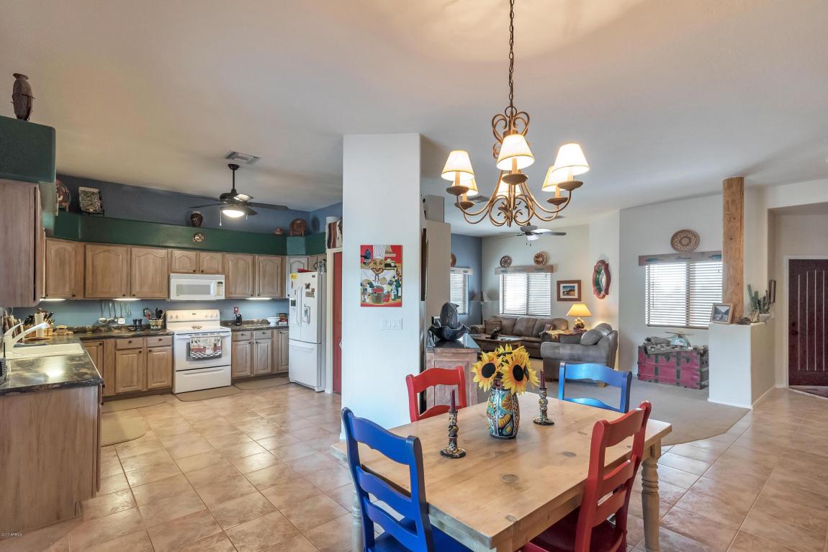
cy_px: 276
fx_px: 368
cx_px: 414
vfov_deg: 73.8
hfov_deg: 96.7
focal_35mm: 16
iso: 3200
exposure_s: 1/60
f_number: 5
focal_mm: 16
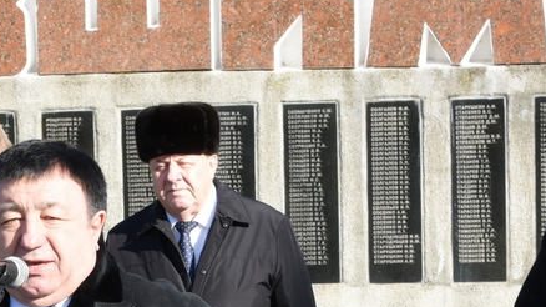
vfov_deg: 6.8
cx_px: 21
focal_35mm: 176
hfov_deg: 12.1
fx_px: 2547
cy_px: 469
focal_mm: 46
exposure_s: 1/640
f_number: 13
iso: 1000
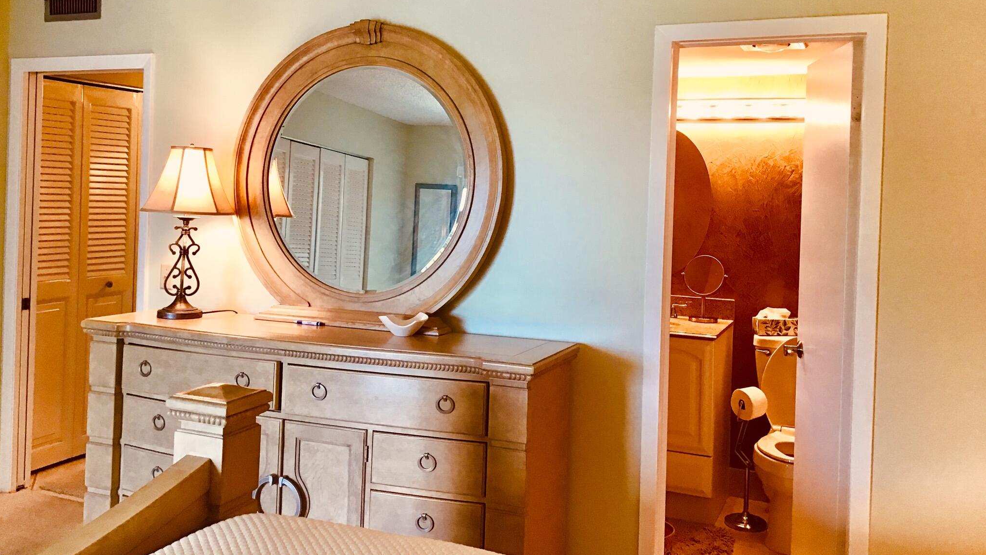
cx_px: 494
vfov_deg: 34.4
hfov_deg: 58.0
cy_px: 204
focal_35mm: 34
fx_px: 889
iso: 80
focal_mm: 3.3
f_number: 2.4
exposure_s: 1/30
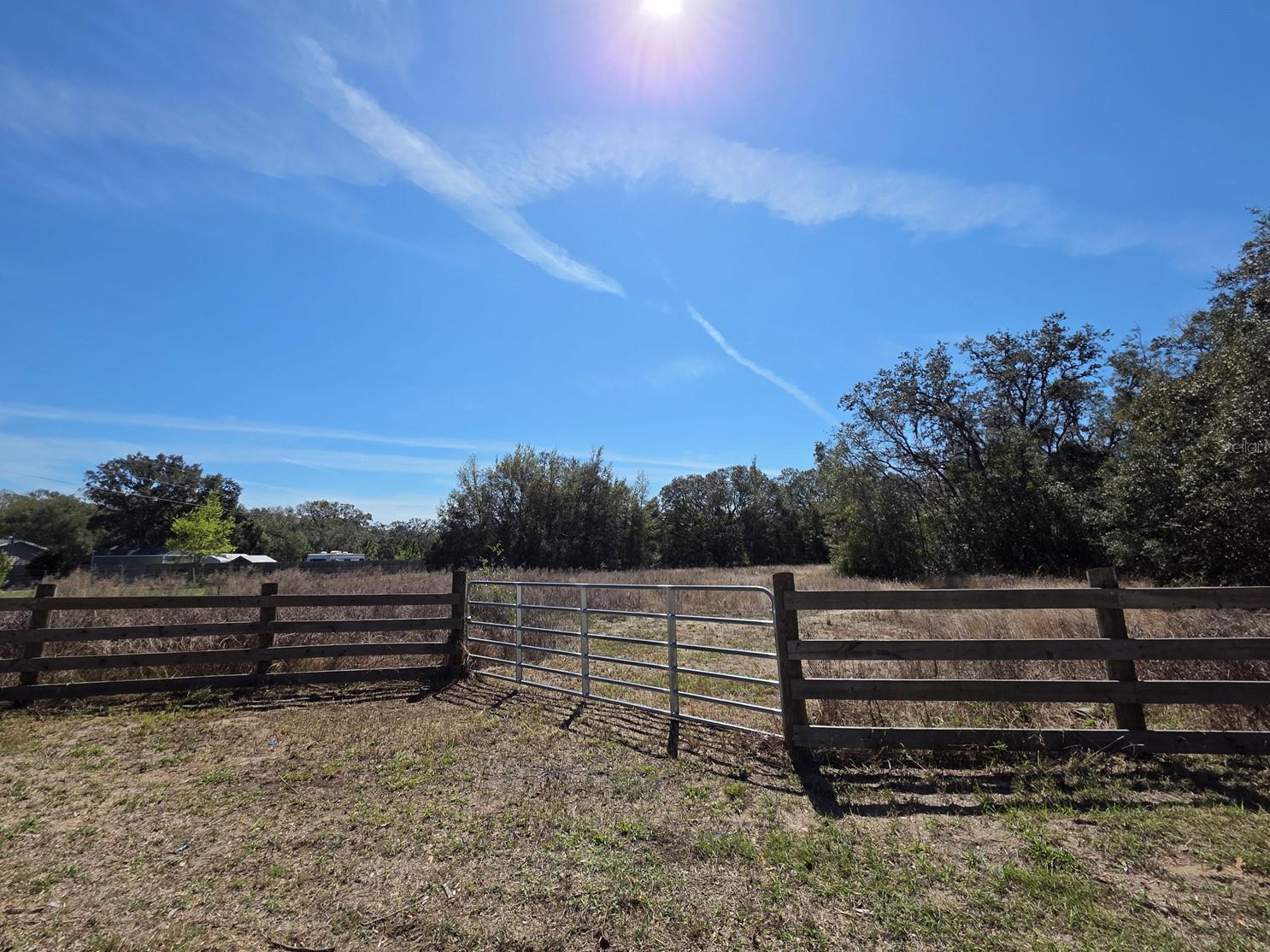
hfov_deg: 102.0
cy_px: 446
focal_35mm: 14
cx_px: 614
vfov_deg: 85.6
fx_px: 514
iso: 40
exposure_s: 1/2977
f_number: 1.9
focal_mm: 2.2
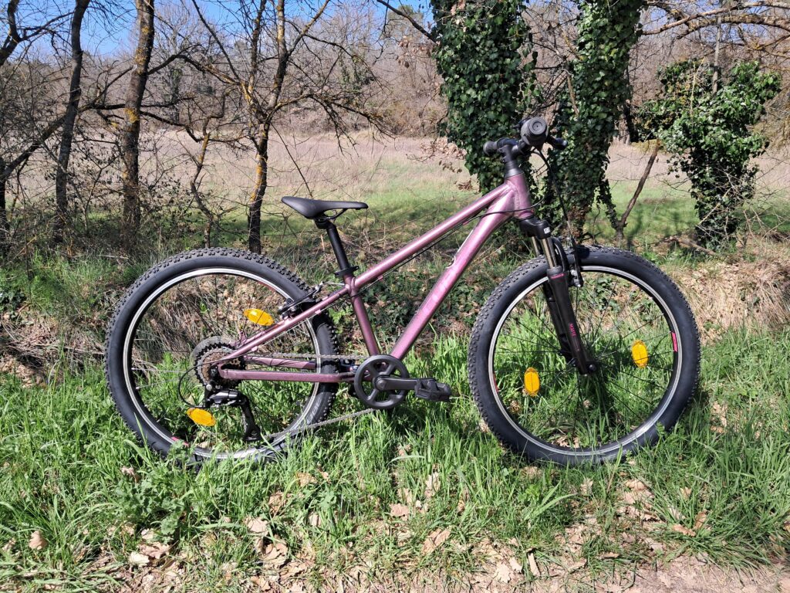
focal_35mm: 27
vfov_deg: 51.4
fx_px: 616
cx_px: 395
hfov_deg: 65.3
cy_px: 296
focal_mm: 4
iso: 50
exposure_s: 1/332
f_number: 1.8
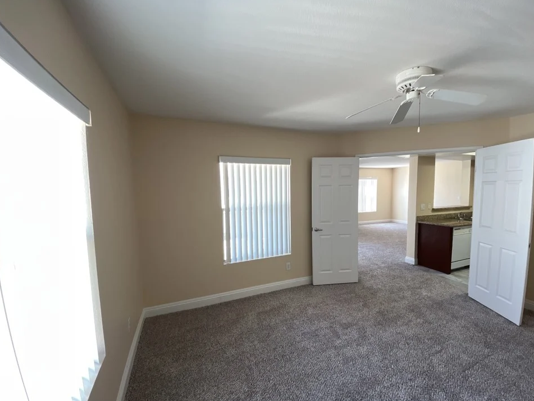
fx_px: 216
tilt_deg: -4.9
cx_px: 284
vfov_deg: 85.6
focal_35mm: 14
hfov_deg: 101.9
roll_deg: +0.9
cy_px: 210
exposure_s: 1/40
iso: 50
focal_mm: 1.54
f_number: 2.4
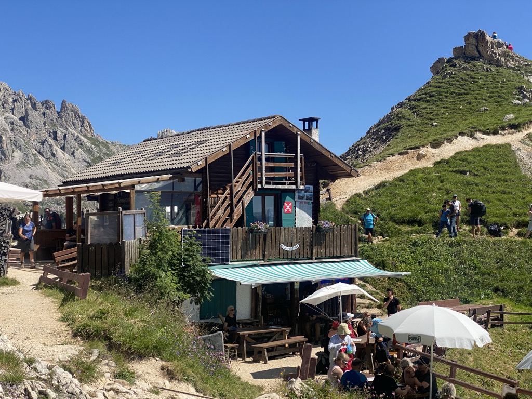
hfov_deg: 36.8
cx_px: 266
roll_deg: +1.2
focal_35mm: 52
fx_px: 799
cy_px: 200
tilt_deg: +1.1
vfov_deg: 28.0
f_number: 2
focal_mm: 6
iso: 20
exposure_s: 1/1546
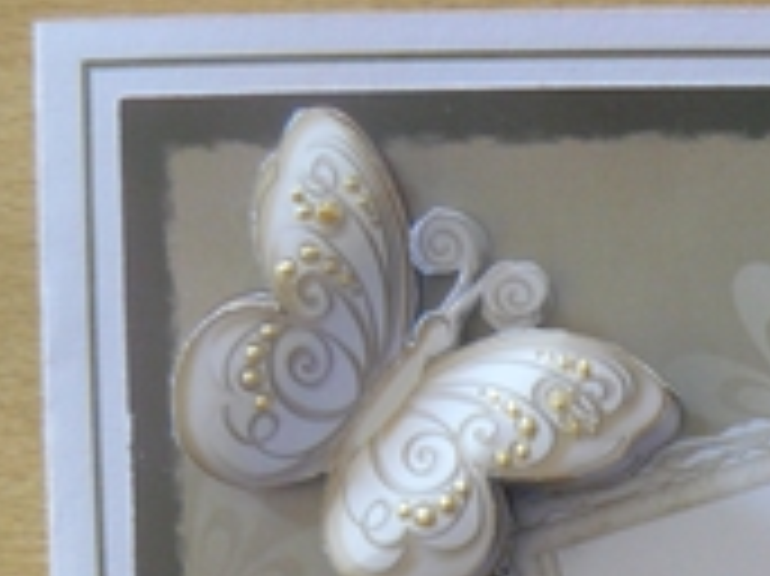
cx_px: 820
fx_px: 2112
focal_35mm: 95
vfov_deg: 15.0
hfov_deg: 19.9
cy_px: 709
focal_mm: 6
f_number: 2.8
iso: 200
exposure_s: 1/20
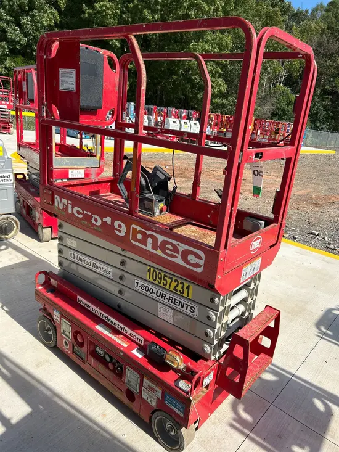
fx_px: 339
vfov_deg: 67.3
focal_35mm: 26
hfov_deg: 53.1
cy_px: 226
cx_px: 170
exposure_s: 1/2695
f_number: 1.5
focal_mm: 5.7
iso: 50
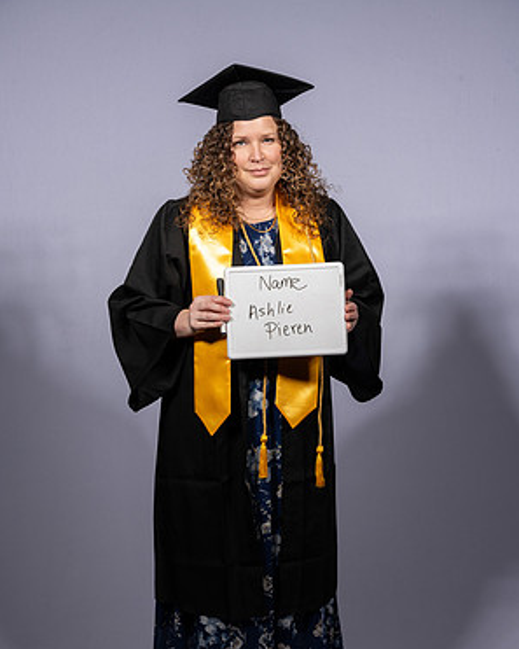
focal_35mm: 74
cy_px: 387
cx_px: 260
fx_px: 1420
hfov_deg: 20.7
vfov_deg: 25.7
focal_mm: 65
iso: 100
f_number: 8
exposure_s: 1/200
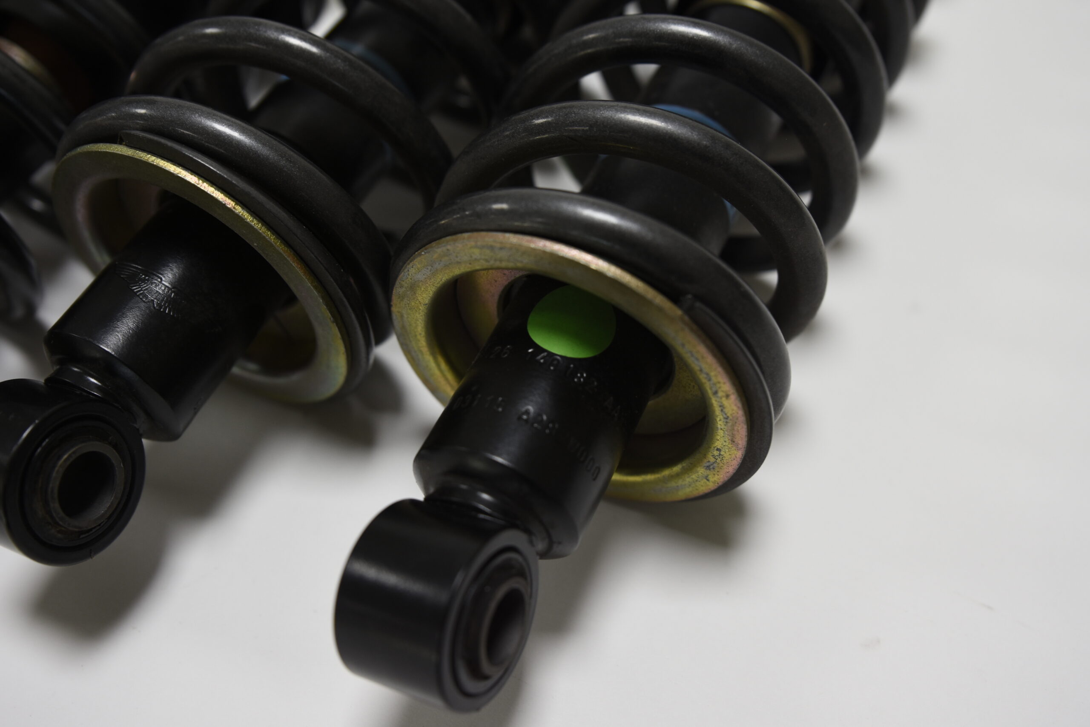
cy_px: 364
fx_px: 1090
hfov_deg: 53.1
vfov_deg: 36.9
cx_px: 545
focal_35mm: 36
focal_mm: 24
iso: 320
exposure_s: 1/100
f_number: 2.8
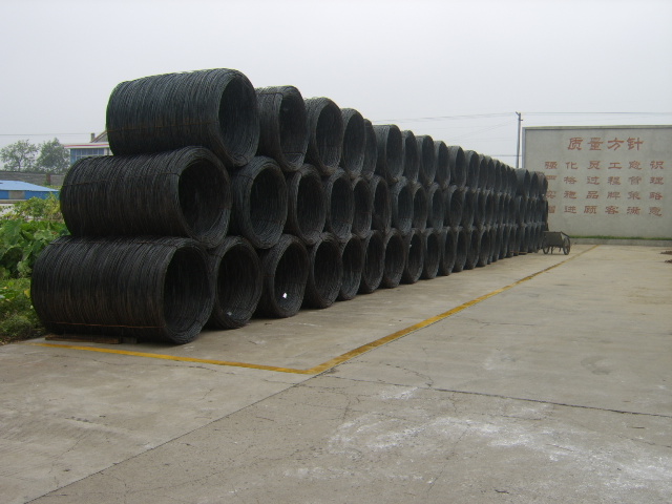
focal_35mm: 31
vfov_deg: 45.4
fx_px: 602
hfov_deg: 58.4
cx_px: 336
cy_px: 252
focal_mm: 8.13
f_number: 4
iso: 71
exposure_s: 1/192
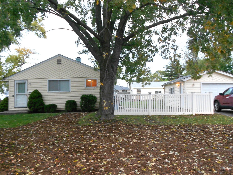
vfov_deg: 48.2
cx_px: 116
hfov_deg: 61.7
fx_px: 195
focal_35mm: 29
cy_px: 88
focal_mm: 5.1
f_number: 3.4
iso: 250
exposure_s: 1/30
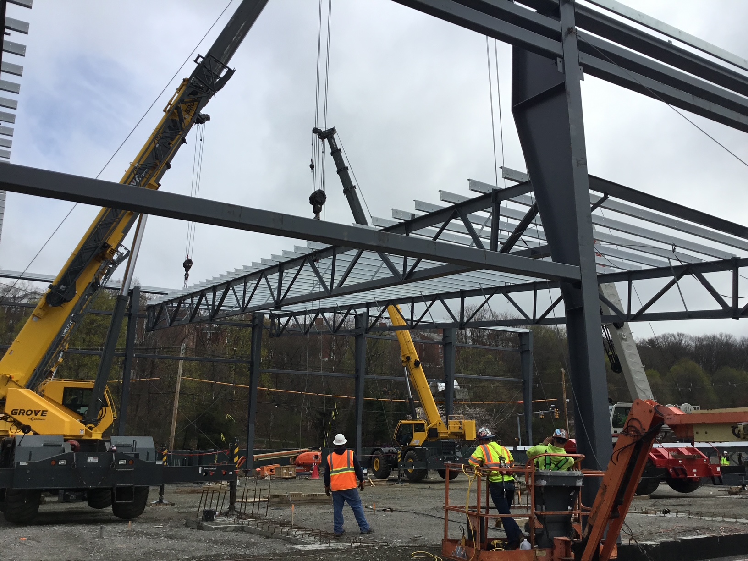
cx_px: 374
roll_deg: +0.1
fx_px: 670
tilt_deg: +13.8
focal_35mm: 31
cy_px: 280
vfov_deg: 45.4
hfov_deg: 58.4
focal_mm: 3.3
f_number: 2.4
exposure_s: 1/1773
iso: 25
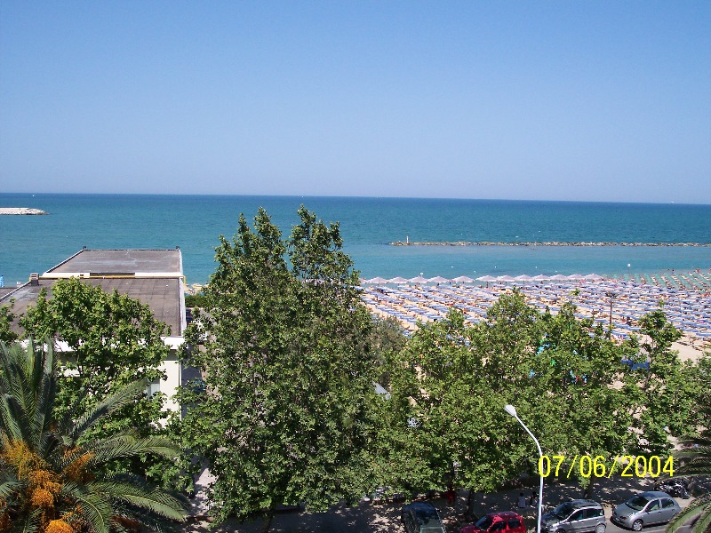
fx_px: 781
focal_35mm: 38
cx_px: 356
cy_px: 266
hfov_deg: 49.0
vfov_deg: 37.7
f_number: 4.8
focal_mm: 8
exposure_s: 1/1000
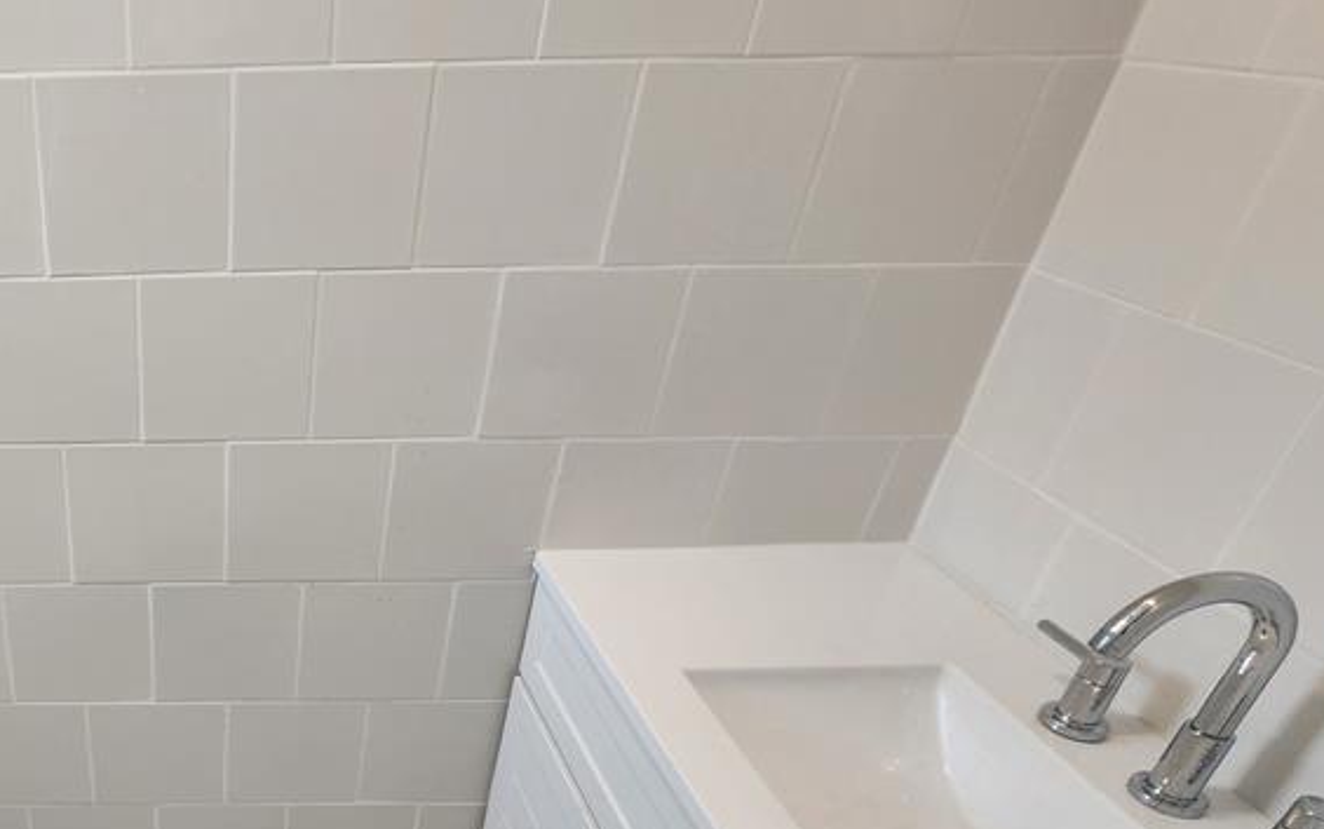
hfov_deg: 61.8
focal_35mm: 25
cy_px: 582
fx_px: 902
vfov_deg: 48.1
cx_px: 148
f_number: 2.2
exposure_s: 1/60
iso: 100
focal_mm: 2.2
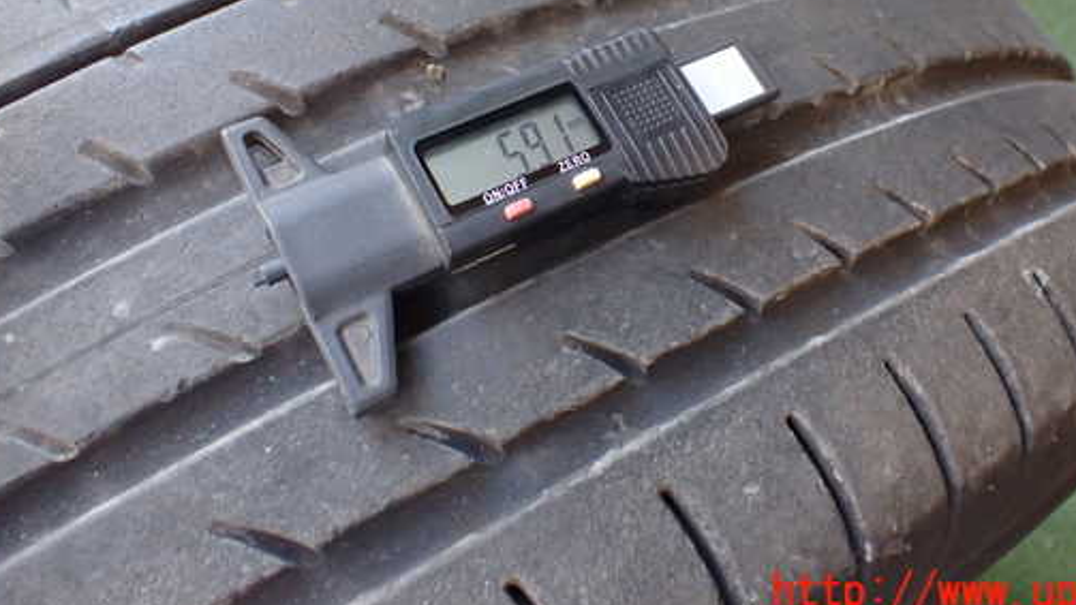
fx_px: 1113
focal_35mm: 39
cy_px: 139
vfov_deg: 29.9
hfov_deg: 51.4
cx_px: 614
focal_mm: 5.4
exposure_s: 1/125
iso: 400
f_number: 2.3
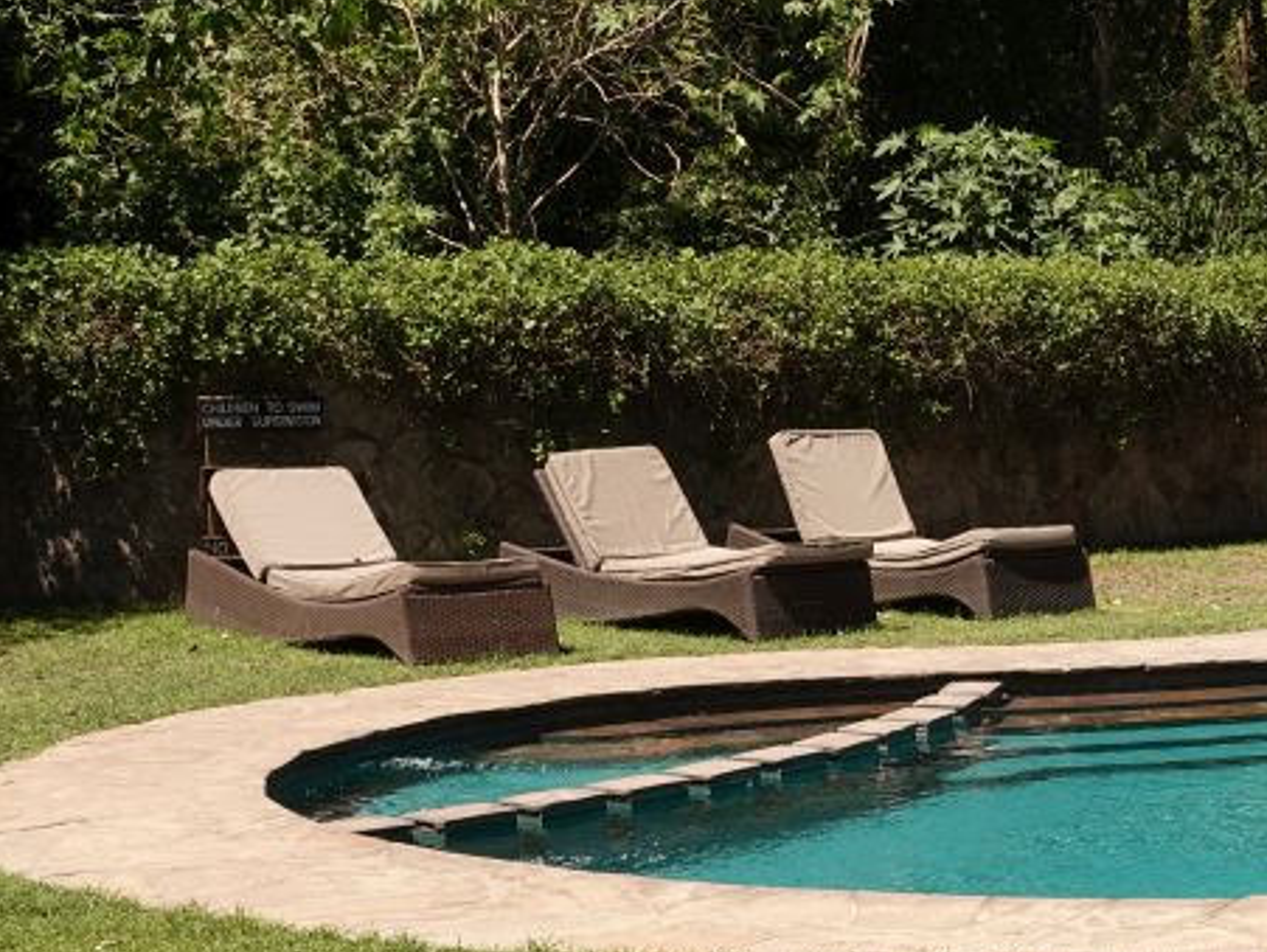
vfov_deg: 16.1
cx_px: 1677
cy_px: 584
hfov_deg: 19.5
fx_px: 3370
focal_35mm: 92
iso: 100
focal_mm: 13.31
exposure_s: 1/640
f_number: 4
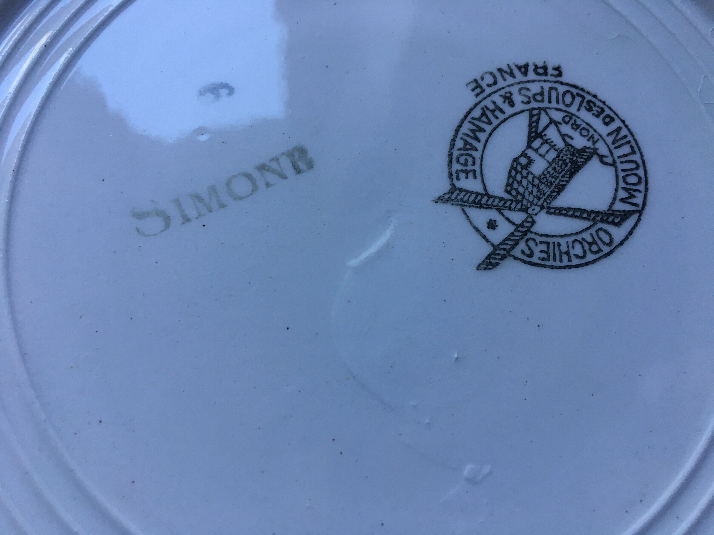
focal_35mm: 29
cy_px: 268
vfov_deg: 48.2
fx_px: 598
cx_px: 357
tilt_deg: -74.1
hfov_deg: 61.7
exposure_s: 1/33
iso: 32
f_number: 2.2
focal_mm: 4.15
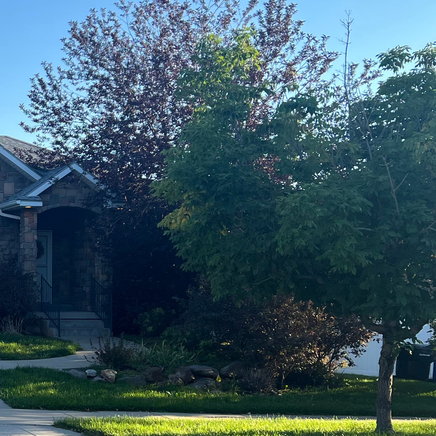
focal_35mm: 63
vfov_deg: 27.1
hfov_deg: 23.5
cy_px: 298
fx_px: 898
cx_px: -156
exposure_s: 1/1159
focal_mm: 5.7
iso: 50
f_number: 1.5
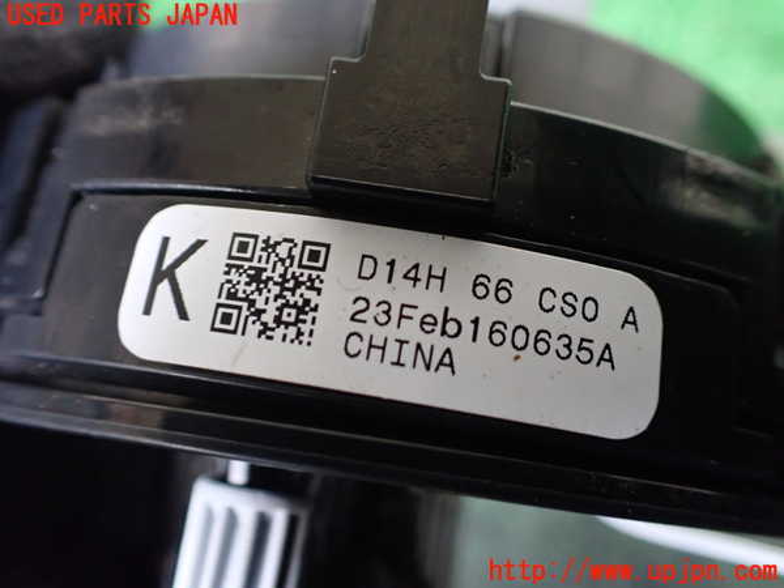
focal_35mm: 30
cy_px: 294
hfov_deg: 60.0
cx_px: 392
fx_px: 679
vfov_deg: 46.8
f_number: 2.3
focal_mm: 5.4
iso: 800
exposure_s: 1/40
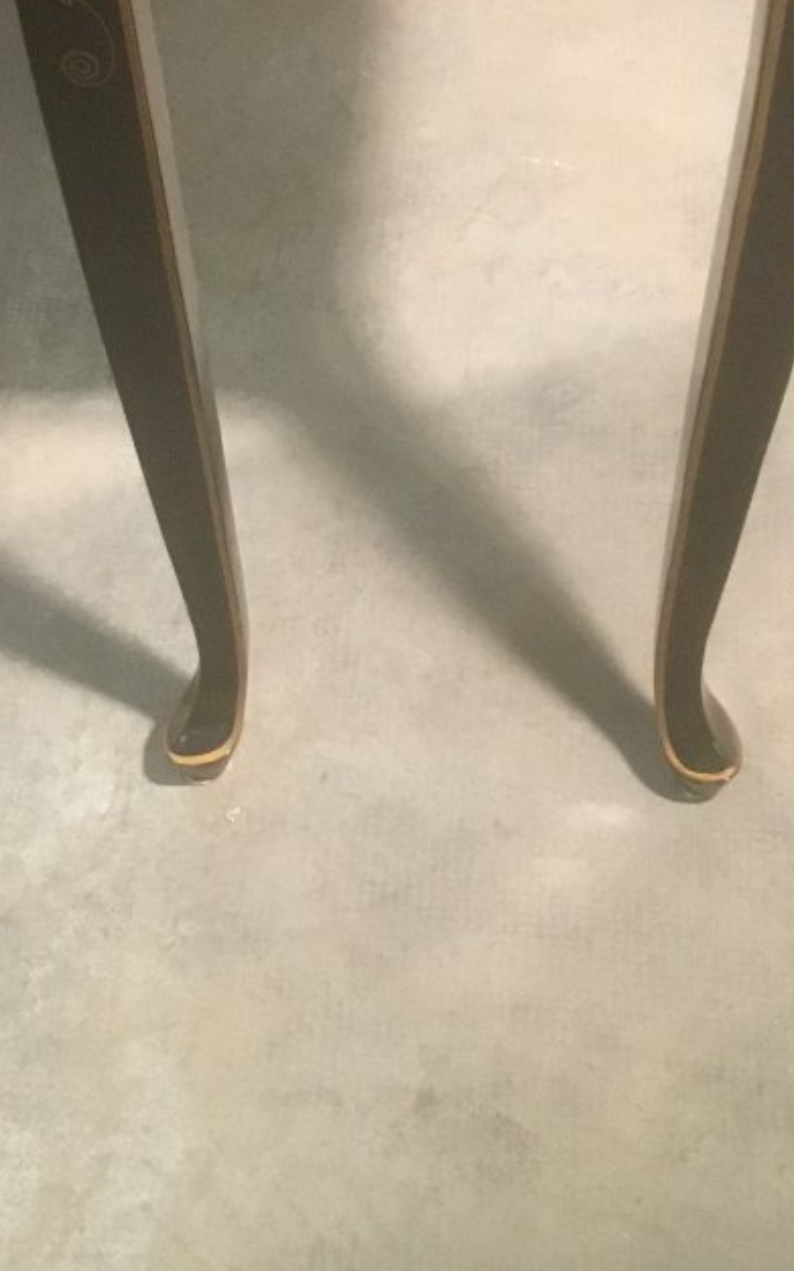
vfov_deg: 32.2
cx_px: 384
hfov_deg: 20.6
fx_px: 2182
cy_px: 400
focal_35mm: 63
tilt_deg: -48.4
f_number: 2.4
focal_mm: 3.3
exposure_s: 1/25
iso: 250
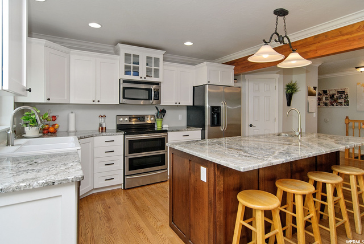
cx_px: 182
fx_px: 182
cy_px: 122
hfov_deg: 89.9
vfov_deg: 67.5
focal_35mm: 18
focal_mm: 12
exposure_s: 1/60
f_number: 5
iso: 200
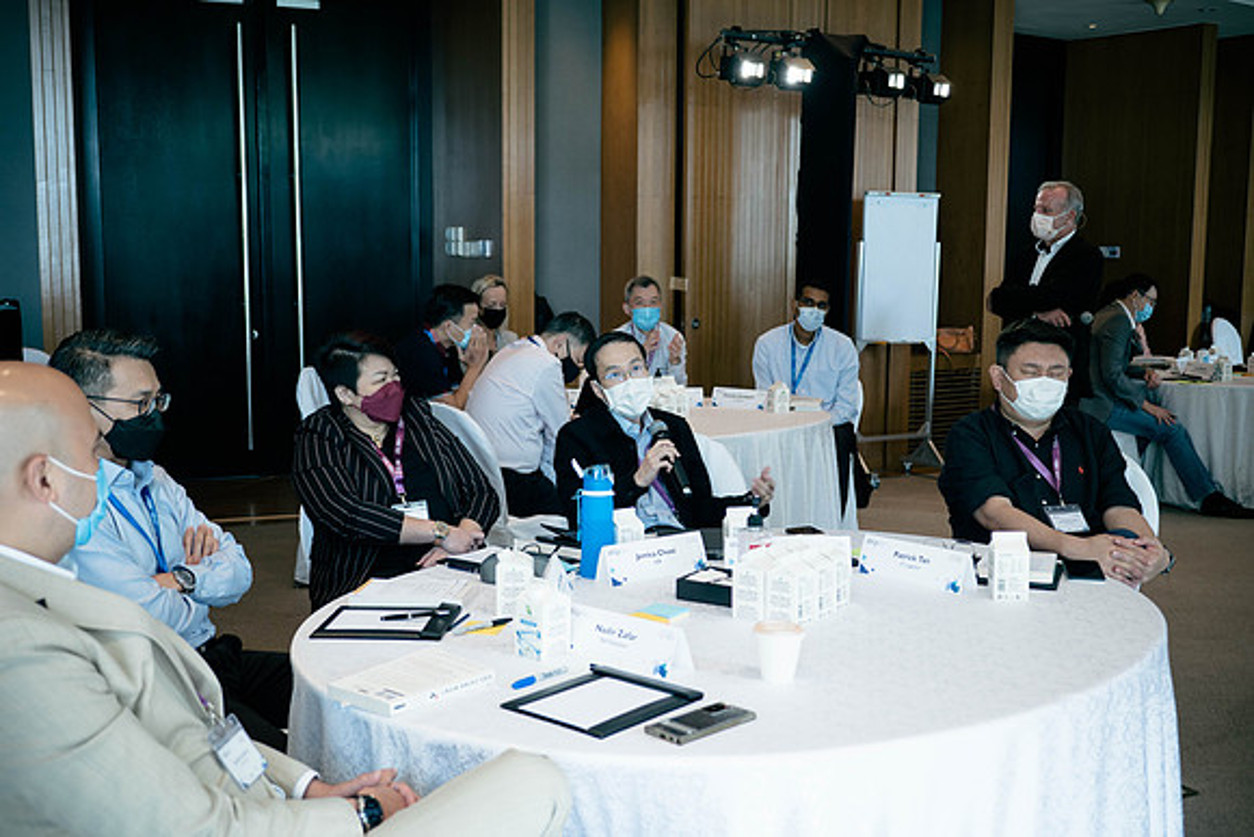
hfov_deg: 45.8
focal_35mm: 43
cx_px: 627
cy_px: 418
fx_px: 1486
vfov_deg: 31.5
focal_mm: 20
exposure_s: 1/80
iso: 200
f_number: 1.7
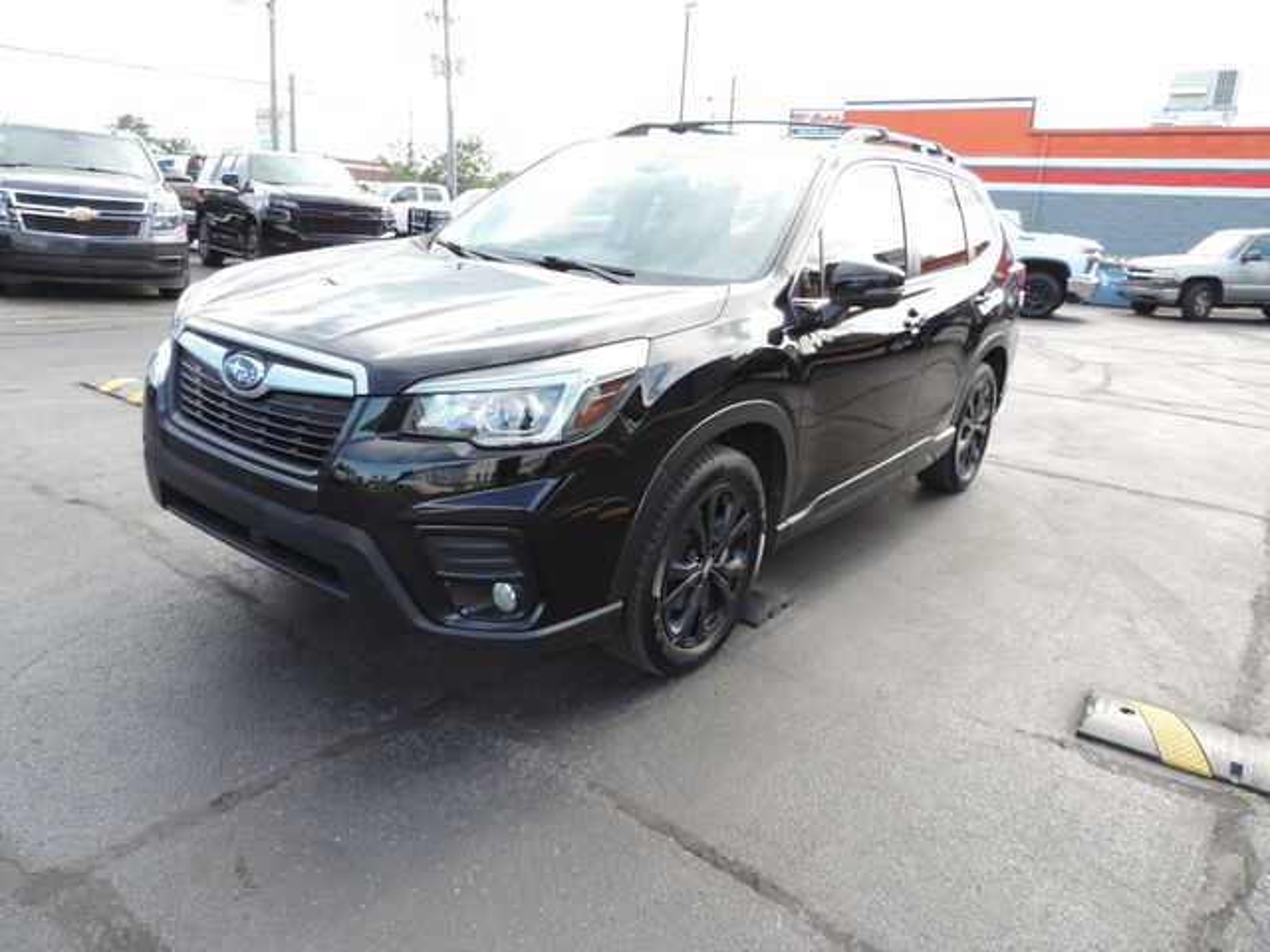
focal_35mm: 24
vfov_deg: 56.8
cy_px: 476
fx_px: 881
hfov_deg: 71.6
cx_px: 635
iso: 80
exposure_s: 1/125
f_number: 3
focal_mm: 4.3
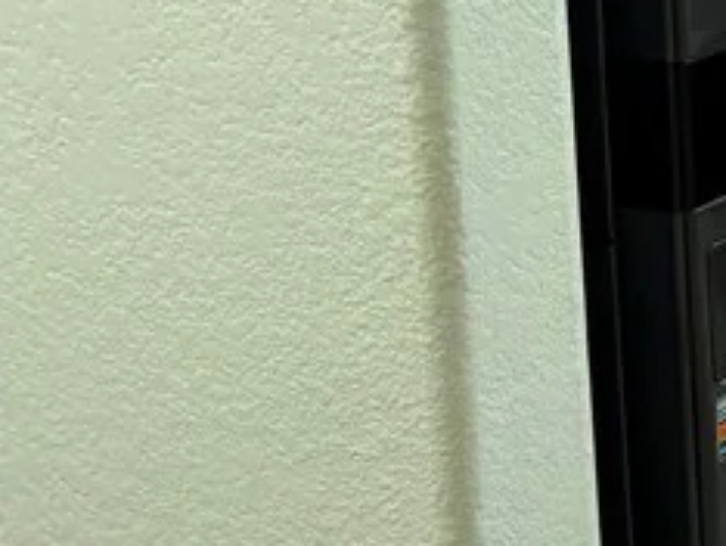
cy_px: -192
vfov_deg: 13.5
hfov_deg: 14.4
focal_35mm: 105
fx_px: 2204
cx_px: 1582
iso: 160
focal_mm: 6.76
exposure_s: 1/120
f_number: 1.78
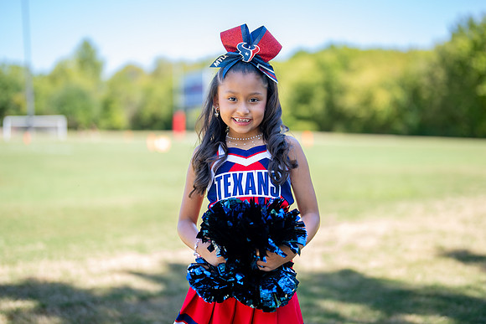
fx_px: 750
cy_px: 158
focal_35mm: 56
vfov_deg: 24.4
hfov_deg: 35.9
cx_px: 247
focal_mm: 50
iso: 100
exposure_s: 1/1250
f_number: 1.2
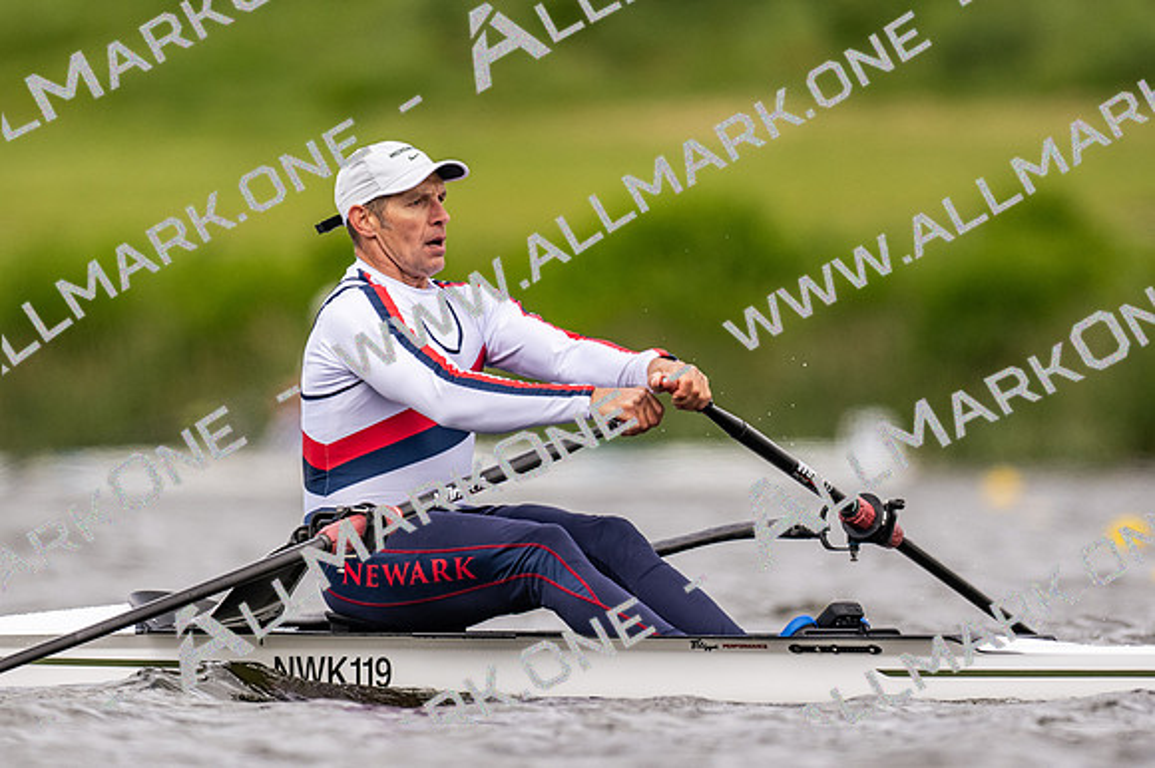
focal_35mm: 900
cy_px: 384
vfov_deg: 1.5
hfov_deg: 2.3
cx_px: 578
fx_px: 28857
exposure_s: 1/2500
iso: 560
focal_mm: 600
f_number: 4
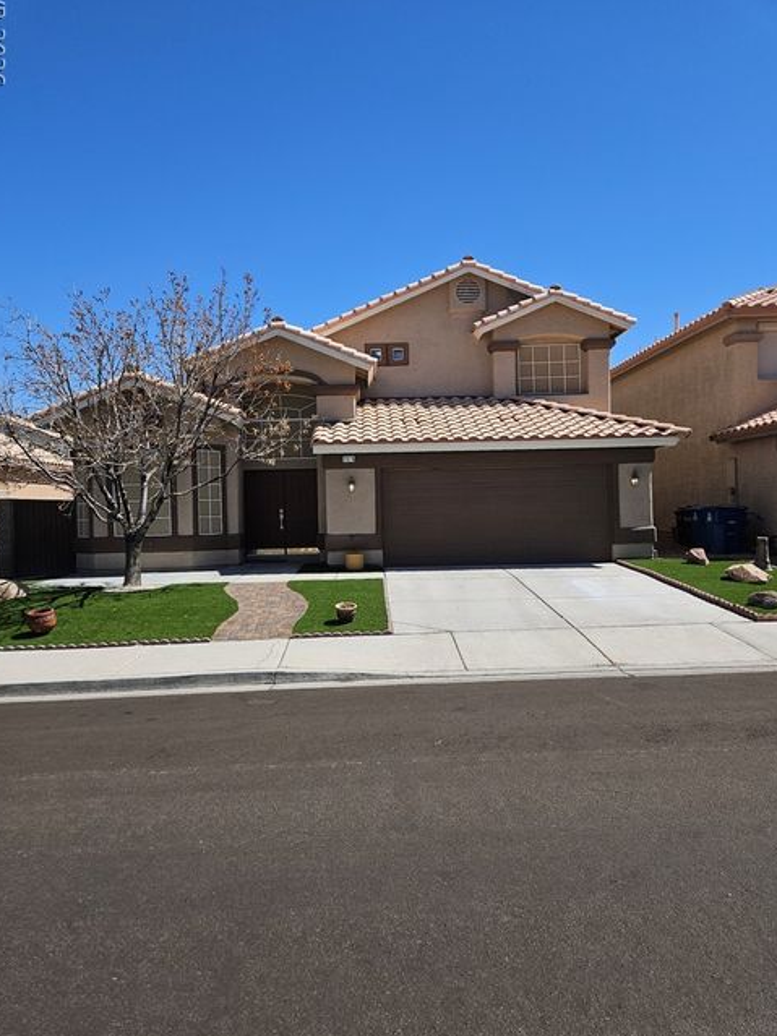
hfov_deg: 56.8
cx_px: 384
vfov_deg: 71.6
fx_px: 719
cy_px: 512
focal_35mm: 24
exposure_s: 1/2222
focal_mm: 5.4
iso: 25
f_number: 1.8
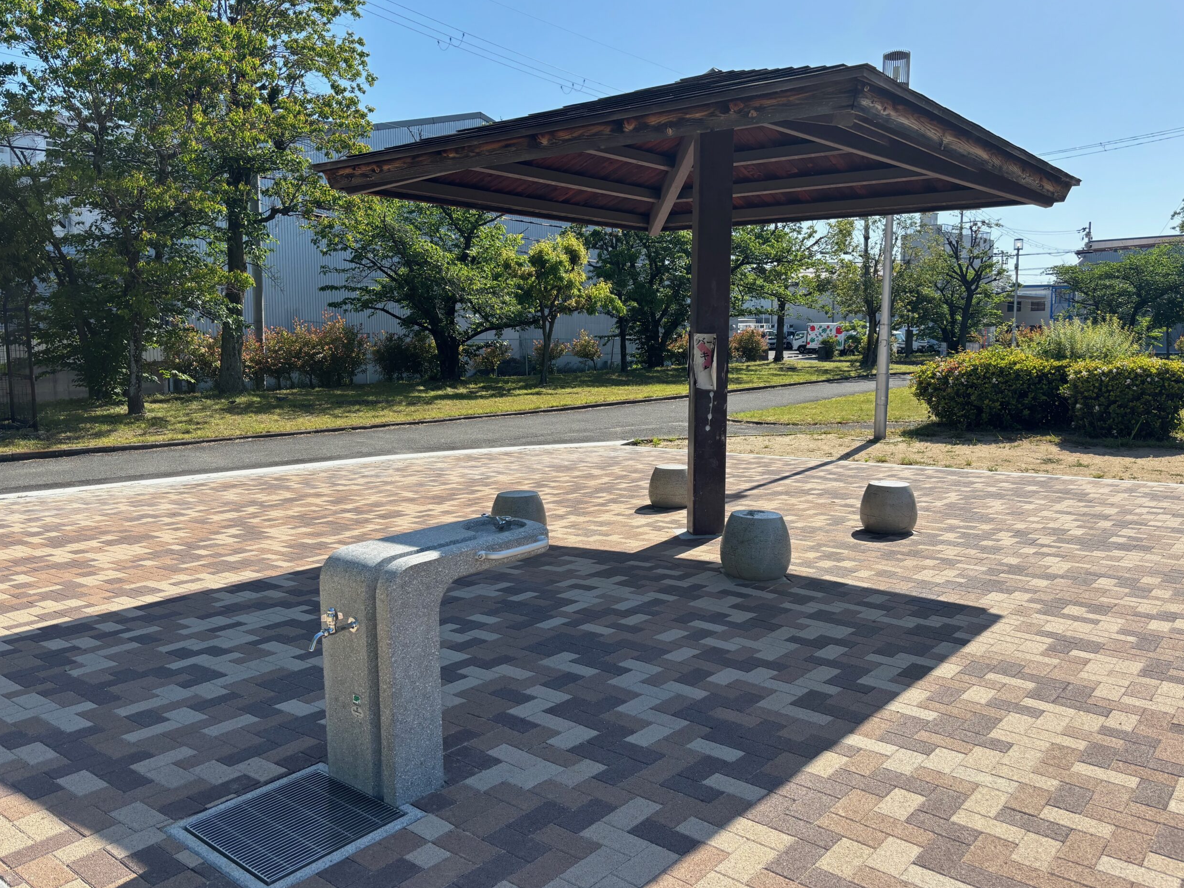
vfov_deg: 51.4
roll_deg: +0.8
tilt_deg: -6.8
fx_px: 924
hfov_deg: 65.3
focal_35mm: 27
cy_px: 433
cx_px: 598
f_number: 1.6
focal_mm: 5.96
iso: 50
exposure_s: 1/2857
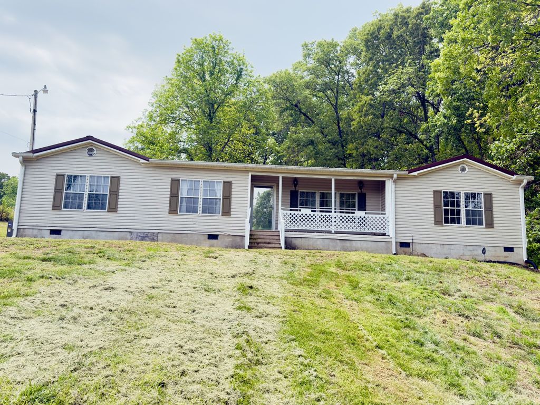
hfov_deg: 61.7
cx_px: 270
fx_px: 452
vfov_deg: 48.2
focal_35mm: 29
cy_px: 202
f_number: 1.78
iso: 80
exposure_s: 1/4545
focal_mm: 6.76
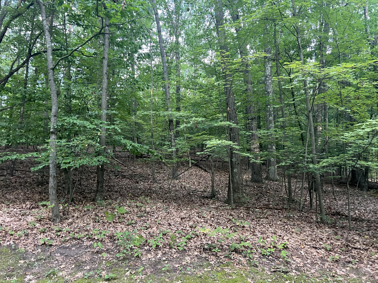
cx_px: 189
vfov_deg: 53.1
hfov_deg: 67.3
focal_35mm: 26
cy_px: 142
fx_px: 284
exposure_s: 1/60
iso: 125
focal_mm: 5.7
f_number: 1.5
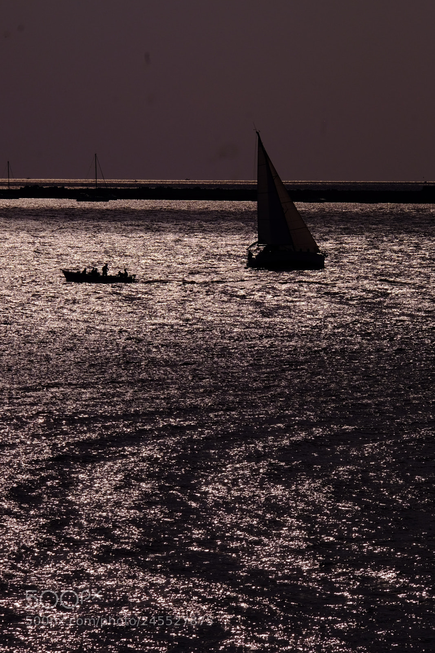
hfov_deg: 4.6
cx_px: 218
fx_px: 5436
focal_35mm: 300
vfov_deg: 6.9
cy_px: 326
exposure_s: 1/800
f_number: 16
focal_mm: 200
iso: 200
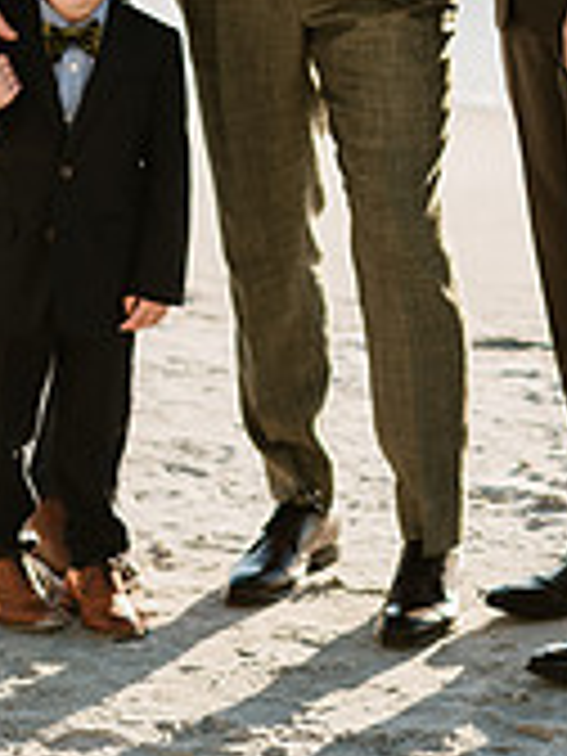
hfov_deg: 6.8
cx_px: 472
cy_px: -112
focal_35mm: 219
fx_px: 4783
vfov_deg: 8.9
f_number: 2.8
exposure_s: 1/1000
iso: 100
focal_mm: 85
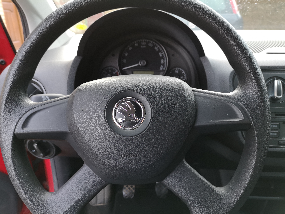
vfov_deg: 51.4
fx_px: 222
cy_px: 107
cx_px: 142
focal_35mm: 27
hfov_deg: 65.3
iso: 160
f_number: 1.8
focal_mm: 3.95
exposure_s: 1/50
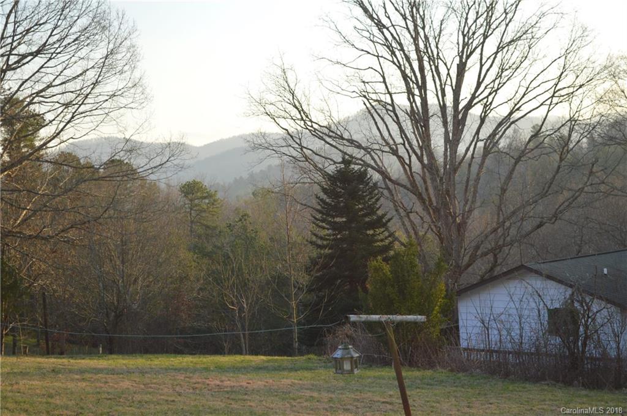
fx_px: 1252
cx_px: 314
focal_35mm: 72
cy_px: 208
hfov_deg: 28.1
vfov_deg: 18.9
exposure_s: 1/125
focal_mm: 48
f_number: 5.3
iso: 400
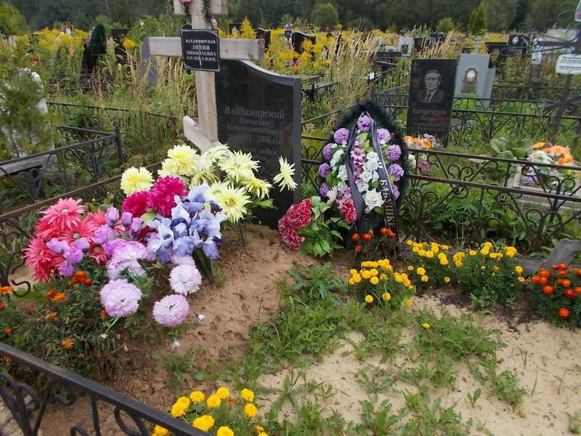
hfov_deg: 67.3
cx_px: 290
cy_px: 218
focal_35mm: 26
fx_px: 436
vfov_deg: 53.1
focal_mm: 4.6
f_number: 3.2
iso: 80
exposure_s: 1/400
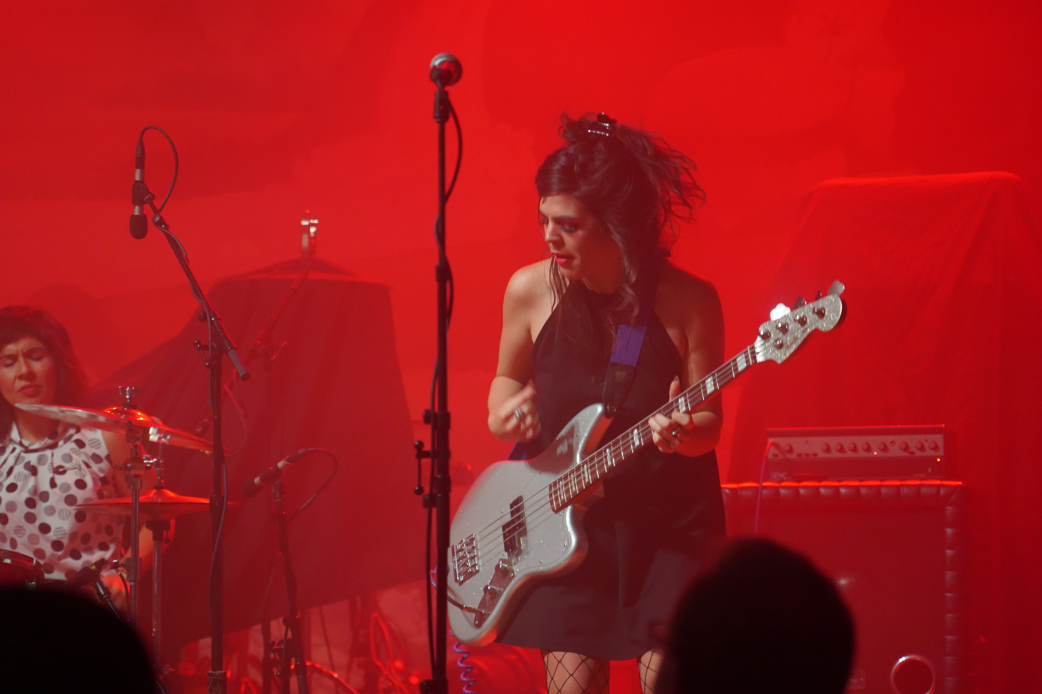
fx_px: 3039
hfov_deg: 19.5
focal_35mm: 105
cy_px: 347
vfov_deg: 13.0
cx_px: 521
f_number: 4
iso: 6400
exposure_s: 1/160
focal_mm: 105
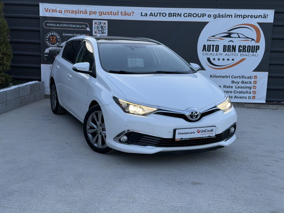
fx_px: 394
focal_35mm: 48
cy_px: 106
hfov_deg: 39.7
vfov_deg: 30.3
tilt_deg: -9.7
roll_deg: -1.3
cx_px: 142
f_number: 1.78
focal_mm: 6.76
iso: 80
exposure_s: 1/121
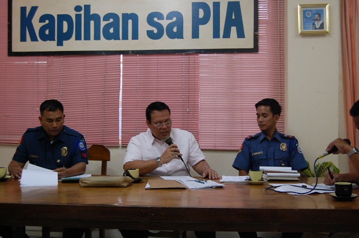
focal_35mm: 42
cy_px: 119
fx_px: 418
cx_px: 180
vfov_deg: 31.8
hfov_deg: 46.5
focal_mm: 28
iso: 800
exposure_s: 1/15
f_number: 4.2
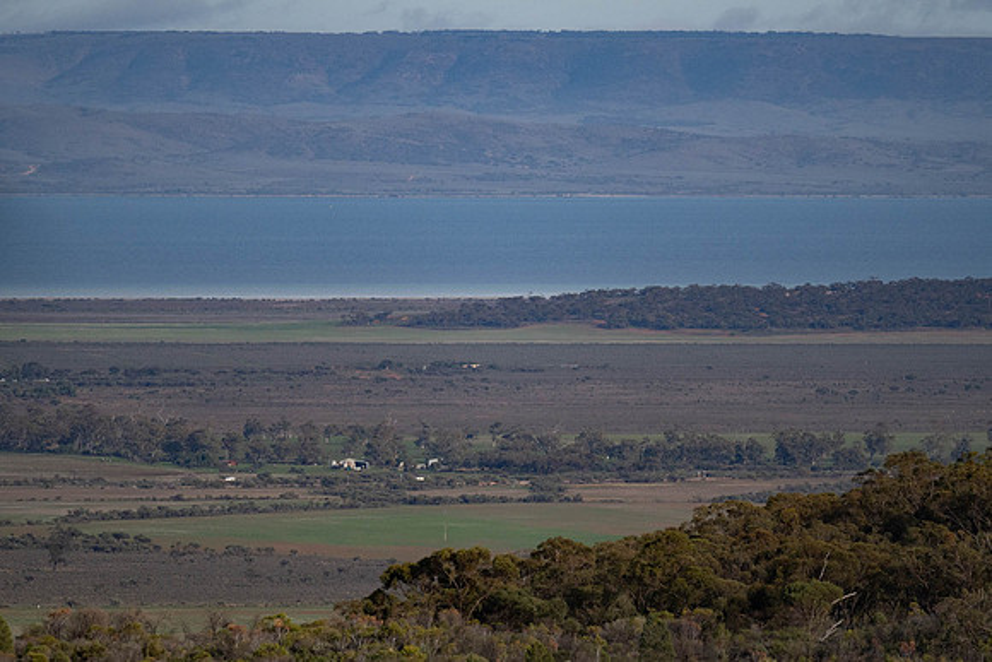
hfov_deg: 4.0
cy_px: 331
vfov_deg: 2.7
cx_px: 496
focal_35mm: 514
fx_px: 14164
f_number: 5.6
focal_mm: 500
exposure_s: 1/8000
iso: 1250
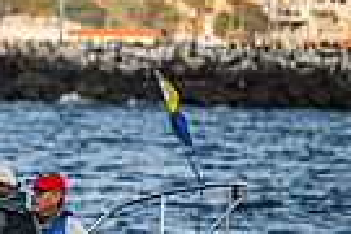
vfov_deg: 1.7
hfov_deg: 2.6
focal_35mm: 797
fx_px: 7770
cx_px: -372
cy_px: 136
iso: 400
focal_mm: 185
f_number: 5
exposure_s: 1/1600
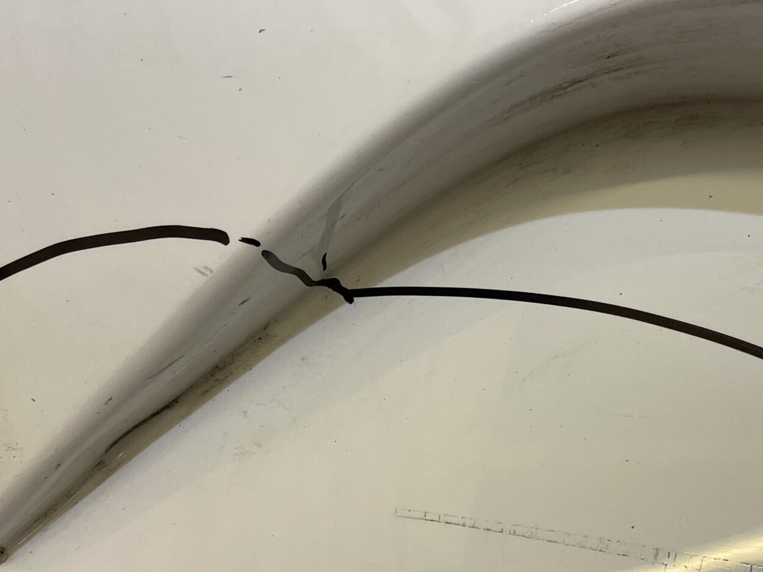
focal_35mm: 53
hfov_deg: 35.7
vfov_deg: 26.7
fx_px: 1168
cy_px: 495
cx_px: 531
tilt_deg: -56.9
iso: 80
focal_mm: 4.2
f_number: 1.6
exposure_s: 1/100
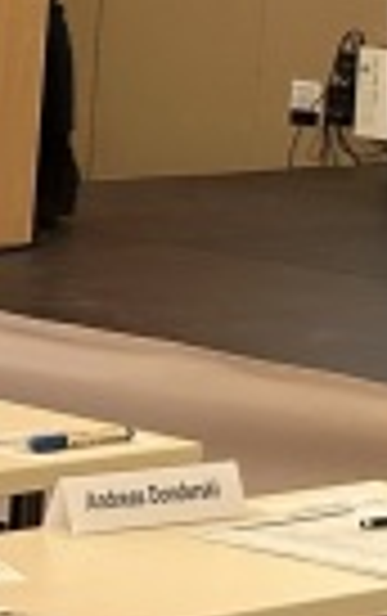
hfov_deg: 5.1
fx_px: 4239
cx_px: 806
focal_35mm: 252
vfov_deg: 8.0
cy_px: -486
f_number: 1.78
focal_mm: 6.86
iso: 80
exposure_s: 1/100
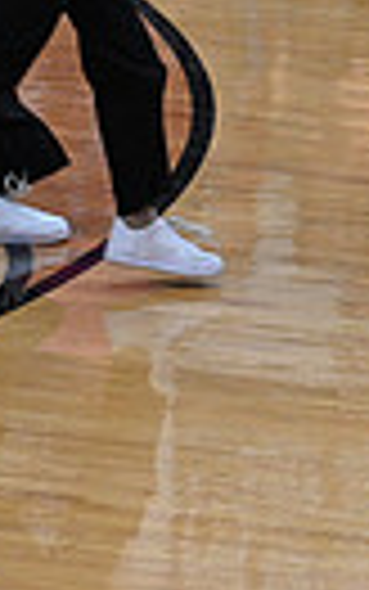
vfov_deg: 3.6
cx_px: 1094
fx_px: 9451
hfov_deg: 2.2
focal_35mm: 588
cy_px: -115
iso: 4000
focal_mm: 130
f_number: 4
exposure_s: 1/400
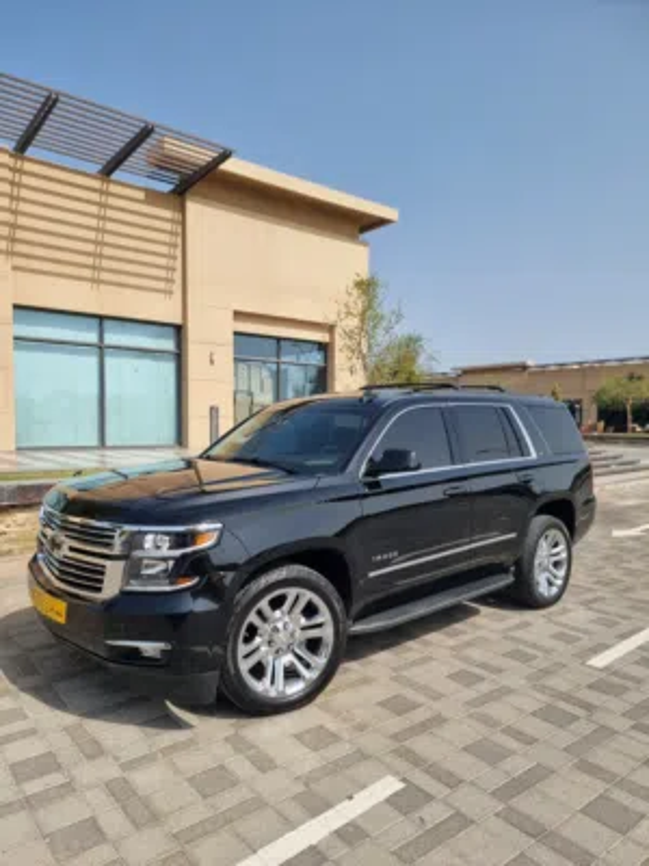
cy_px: 433
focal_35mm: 24
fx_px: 600
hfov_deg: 56.8
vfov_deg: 71.6
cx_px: 324
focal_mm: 6.7
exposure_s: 1/1308
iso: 50
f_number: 1.8
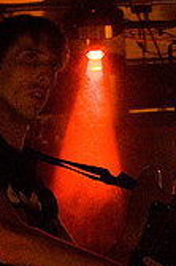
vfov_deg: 14.3
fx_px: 1039
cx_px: 47
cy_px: 266
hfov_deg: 9.7
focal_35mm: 141
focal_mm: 35
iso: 1600
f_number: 2.8
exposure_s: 1/25
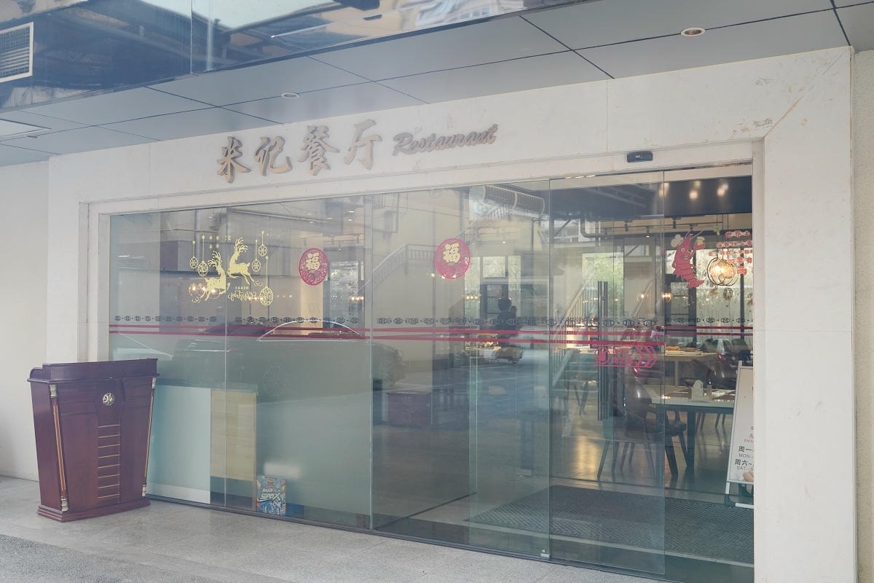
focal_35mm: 37
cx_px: 437
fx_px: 898
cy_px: 292
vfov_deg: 35.9
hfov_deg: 51.9
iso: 1000
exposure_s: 1/160
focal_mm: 37
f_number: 4
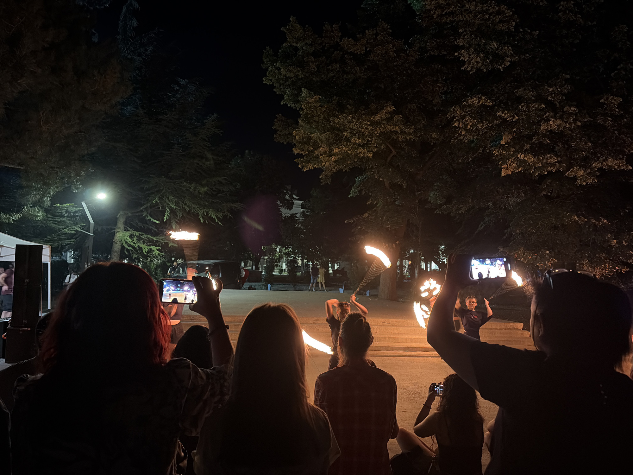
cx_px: 316
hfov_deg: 67.3
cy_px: 238
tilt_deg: +2.7
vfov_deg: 53.1
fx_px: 475
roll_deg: -2.1
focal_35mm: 26
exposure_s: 1/17
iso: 1250
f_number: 1.6
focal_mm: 5.96
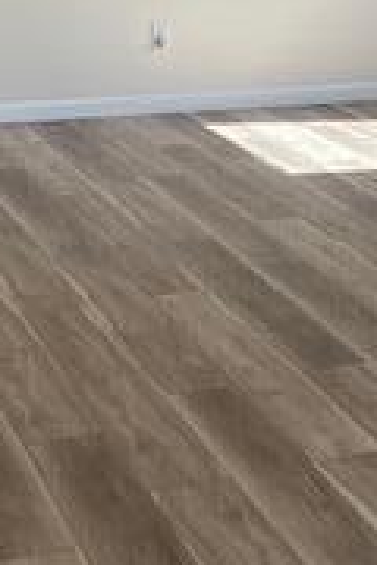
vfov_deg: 21.2
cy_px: 195
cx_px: 402
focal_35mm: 96
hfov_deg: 14.0
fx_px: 1508
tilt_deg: -14.7
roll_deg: -0.1
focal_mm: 4.25
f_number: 1.8
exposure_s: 1/169
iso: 32
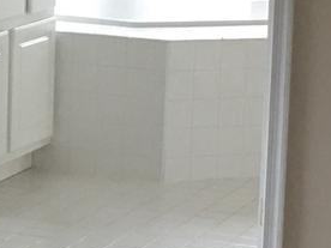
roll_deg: -1.7
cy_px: -4
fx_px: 2056
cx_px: -17
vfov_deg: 6.9
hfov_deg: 9.1
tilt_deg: -6.6
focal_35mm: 215
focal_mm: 4.15
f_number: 2.2
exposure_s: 1/15
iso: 80
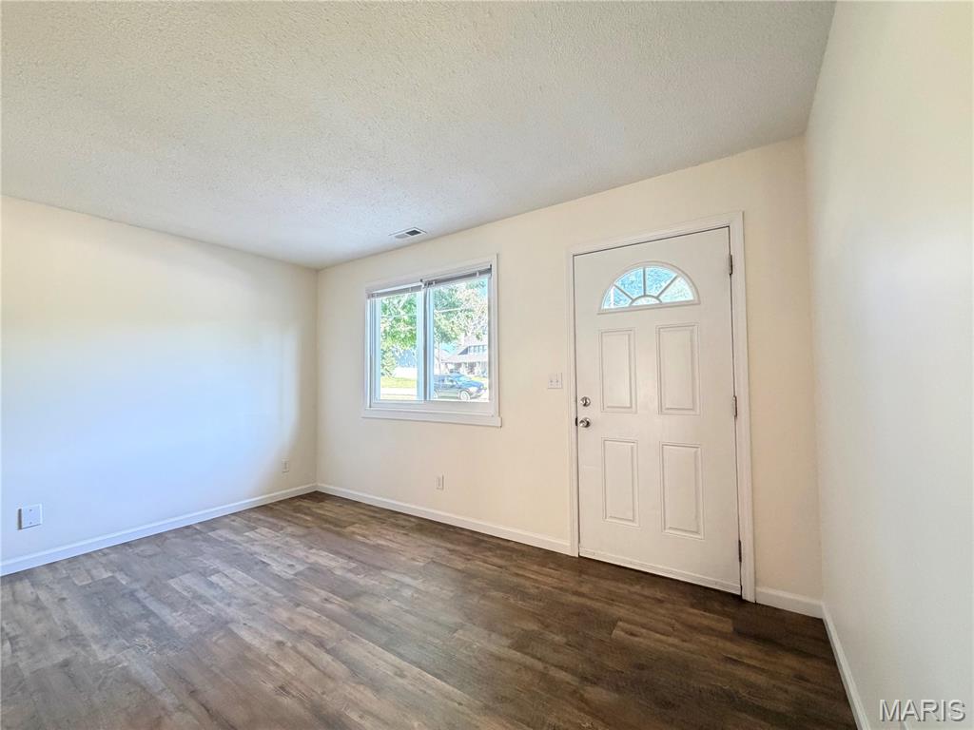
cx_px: 487
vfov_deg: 85.7
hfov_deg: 102.1
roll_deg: +0.4
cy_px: 365
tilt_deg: +2.3
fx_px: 394
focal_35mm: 14
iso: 400
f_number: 2.2
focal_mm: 2.22
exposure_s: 1/60
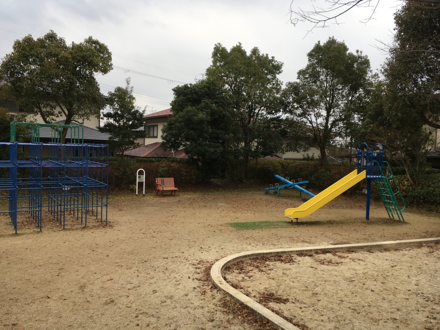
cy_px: 165
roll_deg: -1.6
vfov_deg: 48.2
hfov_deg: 61.7
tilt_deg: -2.6
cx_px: 220
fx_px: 369
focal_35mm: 29
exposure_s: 1/242
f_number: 2.2
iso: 25
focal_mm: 4.15
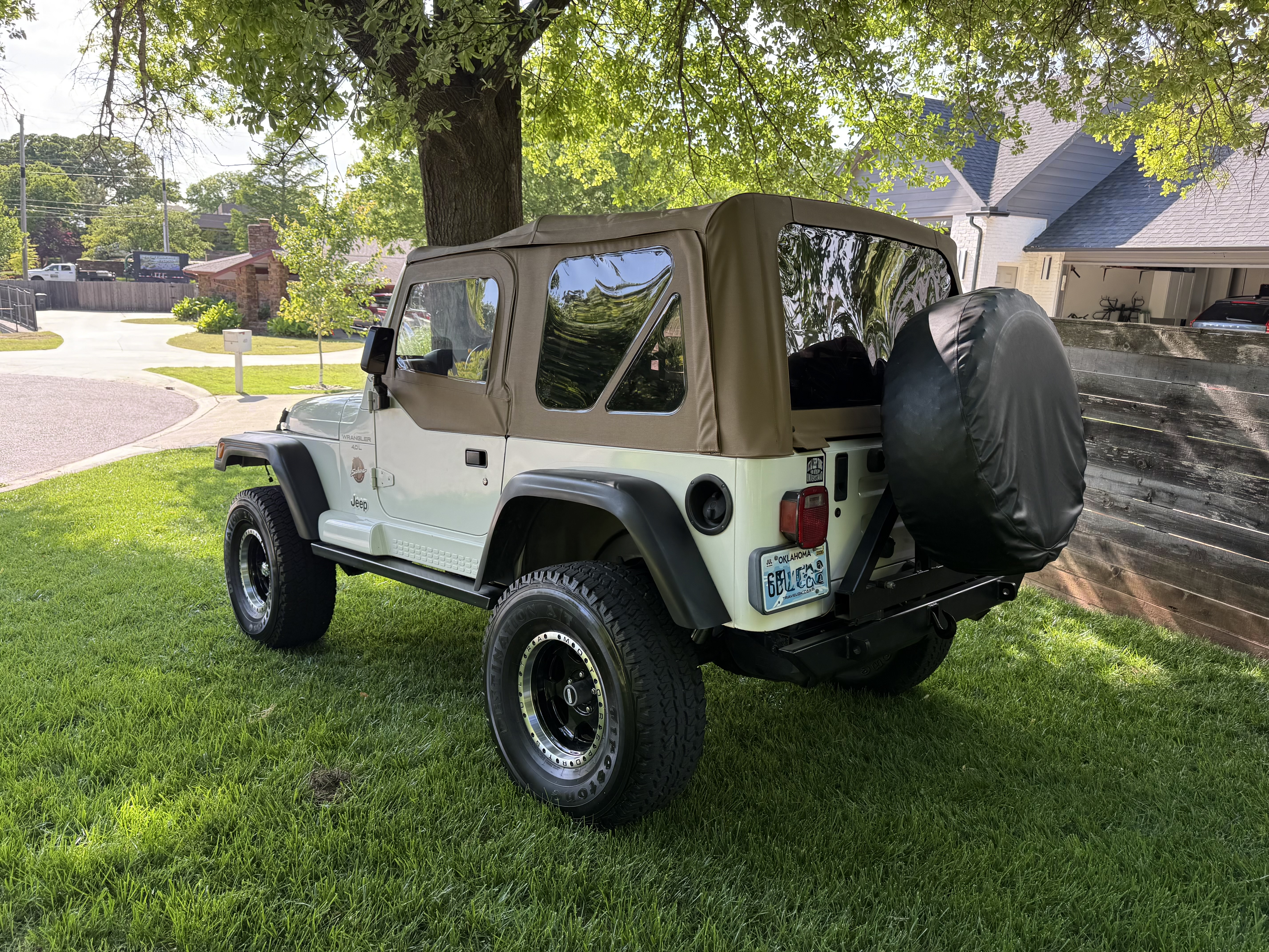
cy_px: 476
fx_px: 880
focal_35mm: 24
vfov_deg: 56.8
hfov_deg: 71.6
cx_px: 634
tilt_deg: -12.1
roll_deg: -3.1
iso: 80
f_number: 1.78
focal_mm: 6.76
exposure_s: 1/308
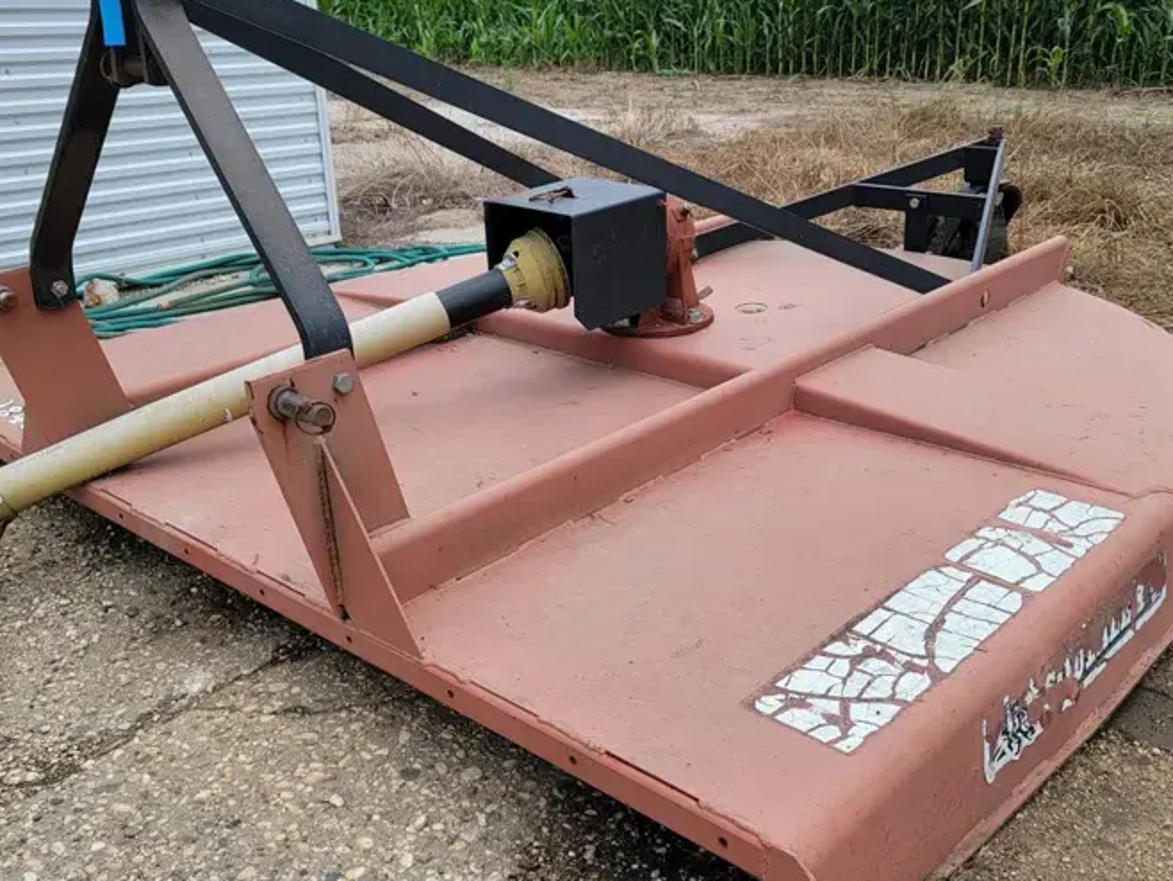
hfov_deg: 52.6
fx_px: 1186
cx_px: 563
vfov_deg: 40.7
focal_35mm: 35
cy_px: 465
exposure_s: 1/563
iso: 16
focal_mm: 6.7
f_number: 1.8
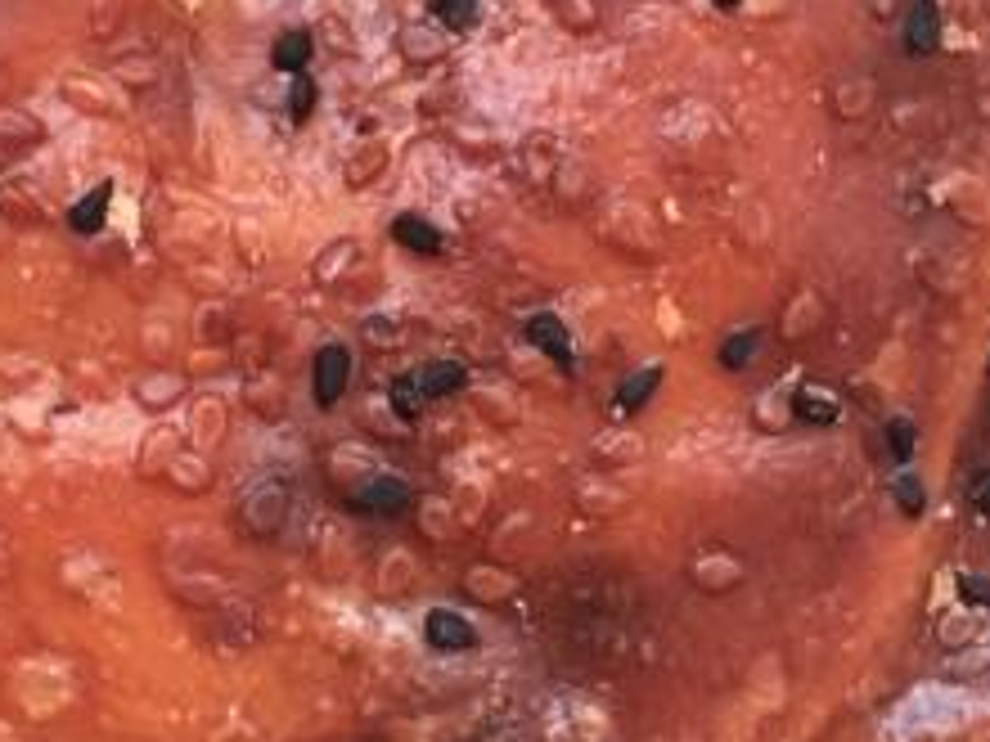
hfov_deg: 21.3
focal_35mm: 91
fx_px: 2603
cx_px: 234
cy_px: 81
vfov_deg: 16.0
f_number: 2.2
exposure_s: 1/4
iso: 100
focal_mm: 4.15
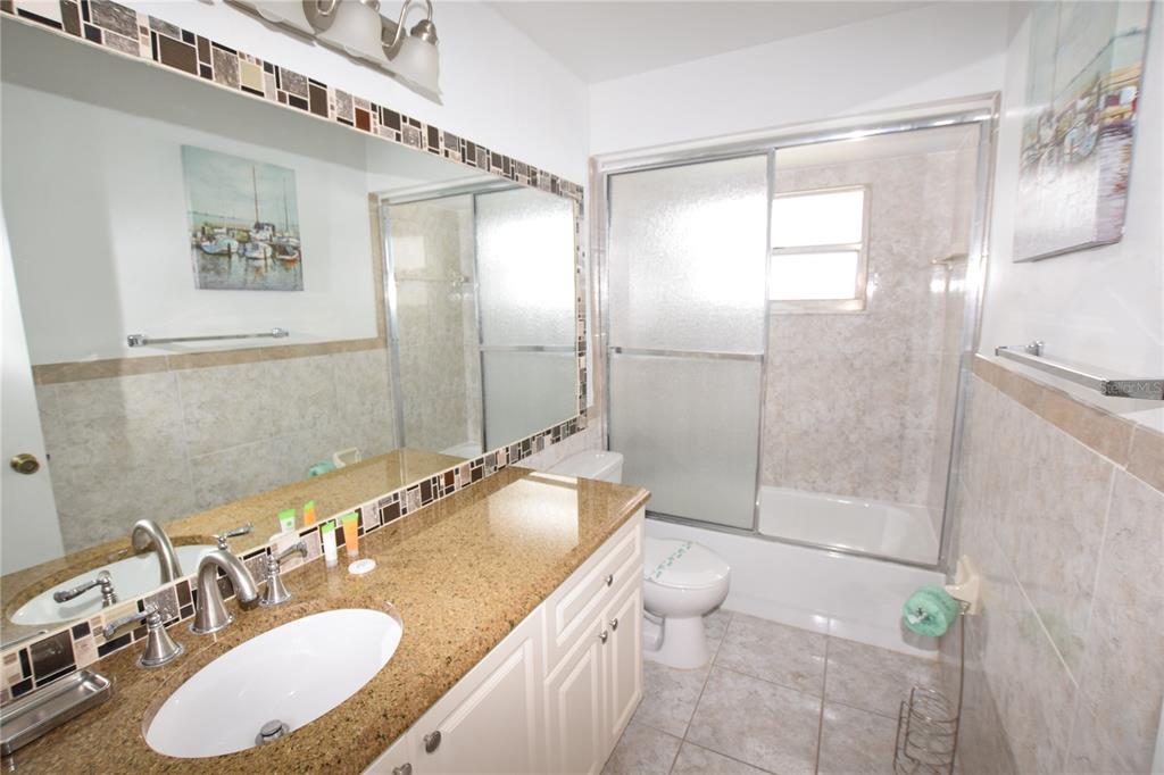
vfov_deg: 77.3
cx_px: 582
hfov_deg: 100.4
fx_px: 485
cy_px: 388
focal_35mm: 15
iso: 800
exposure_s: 1/125
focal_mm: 10
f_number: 5.6
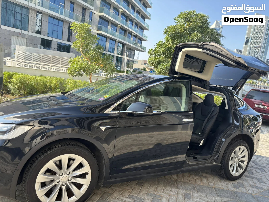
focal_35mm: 26
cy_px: 101
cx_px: 134
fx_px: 202
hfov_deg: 67.3
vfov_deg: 53.1
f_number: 1.6
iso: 50
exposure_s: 1/831
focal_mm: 5.96
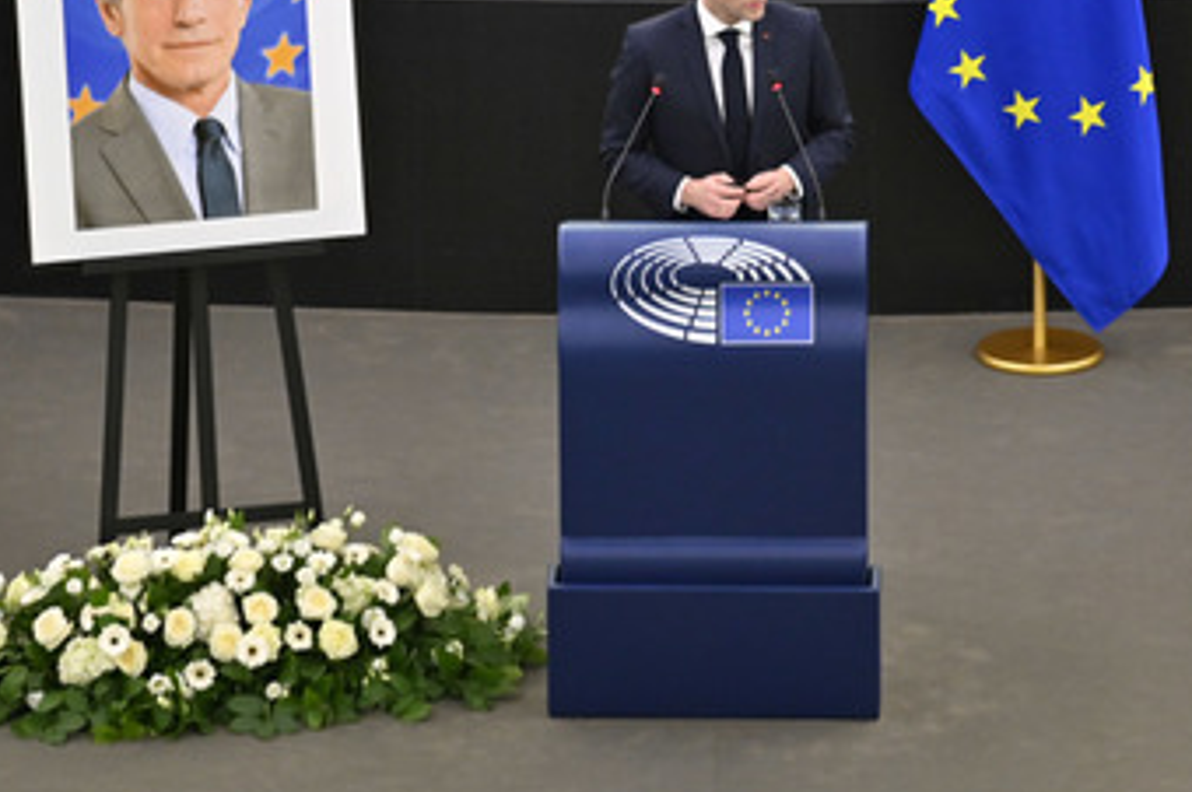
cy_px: 333
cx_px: 715
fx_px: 8766
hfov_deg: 7.8
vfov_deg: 5.2
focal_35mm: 265
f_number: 2.8
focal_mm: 200
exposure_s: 1/400
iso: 1250
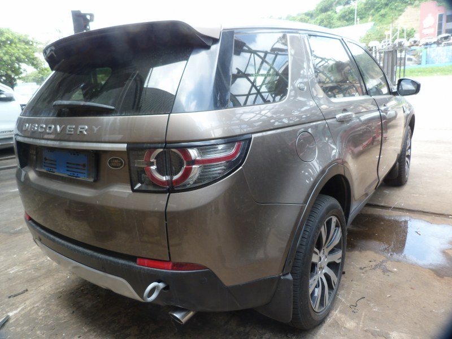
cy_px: 170
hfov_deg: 69.4
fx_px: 326
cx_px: 226
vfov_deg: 54.9
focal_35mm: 25
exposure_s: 1/60
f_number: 2.8
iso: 80
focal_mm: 4.5
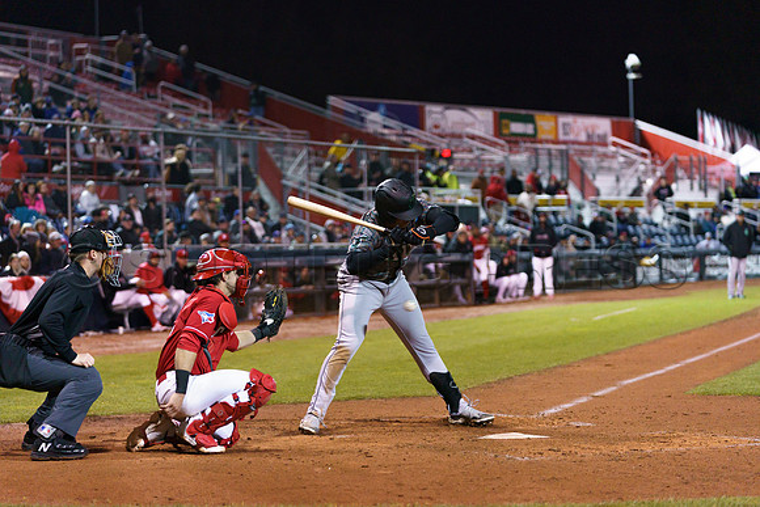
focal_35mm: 113
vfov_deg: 12.2
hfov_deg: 18.1
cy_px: 254
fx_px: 2379
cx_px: 380
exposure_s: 1/1000
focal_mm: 107
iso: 2000
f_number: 2.8
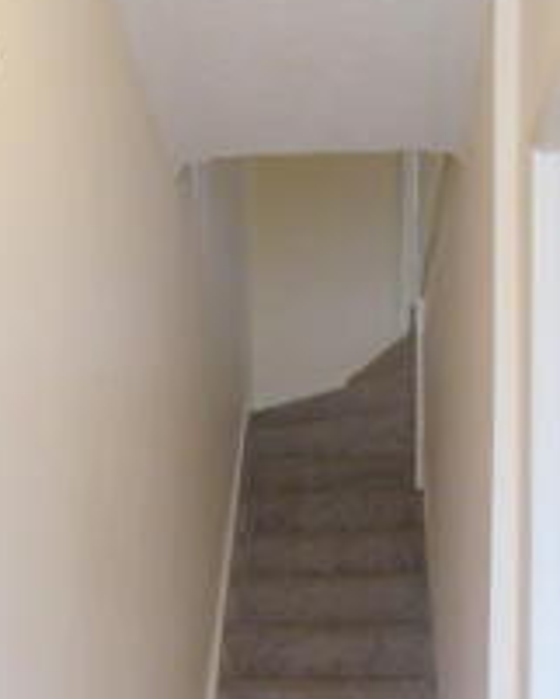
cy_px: 736
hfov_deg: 29.4
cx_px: 160
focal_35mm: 51
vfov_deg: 32.9
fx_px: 1056
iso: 400
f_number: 4
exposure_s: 1/60
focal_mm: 4.3
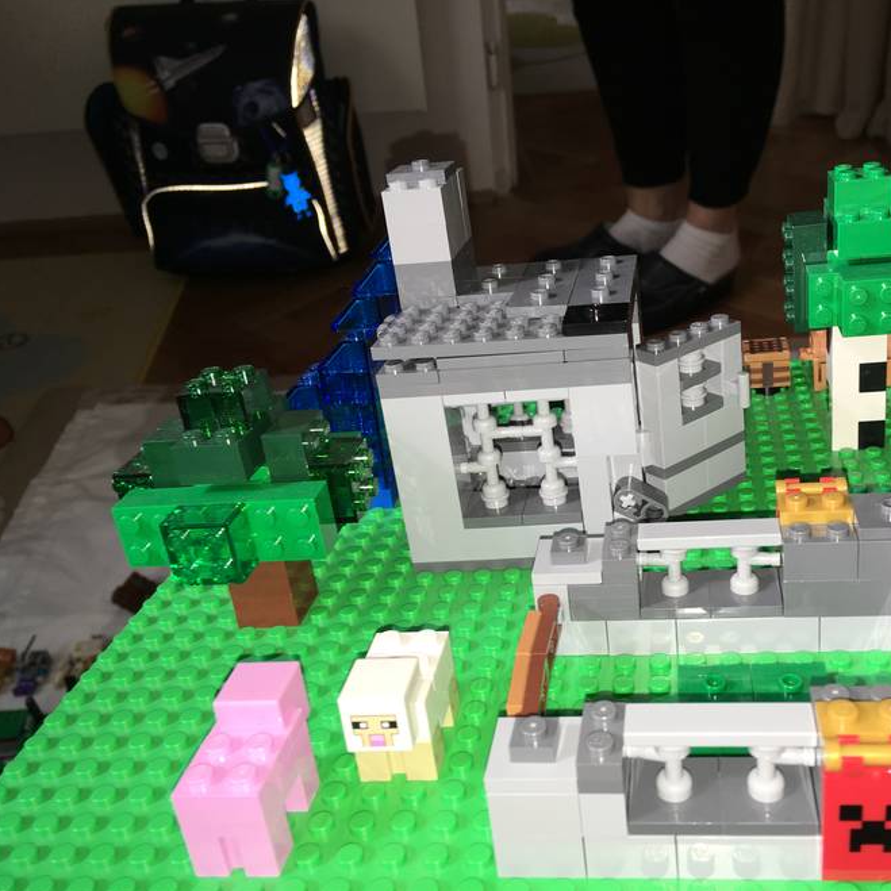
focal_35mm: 35
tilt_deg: -34.5
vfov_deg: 47.2
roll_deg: +2.0
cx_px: 581
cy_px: 455
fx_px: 1019
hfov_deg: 46.6
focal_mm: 4.15
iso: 25
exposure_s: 1/40
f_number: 2.2
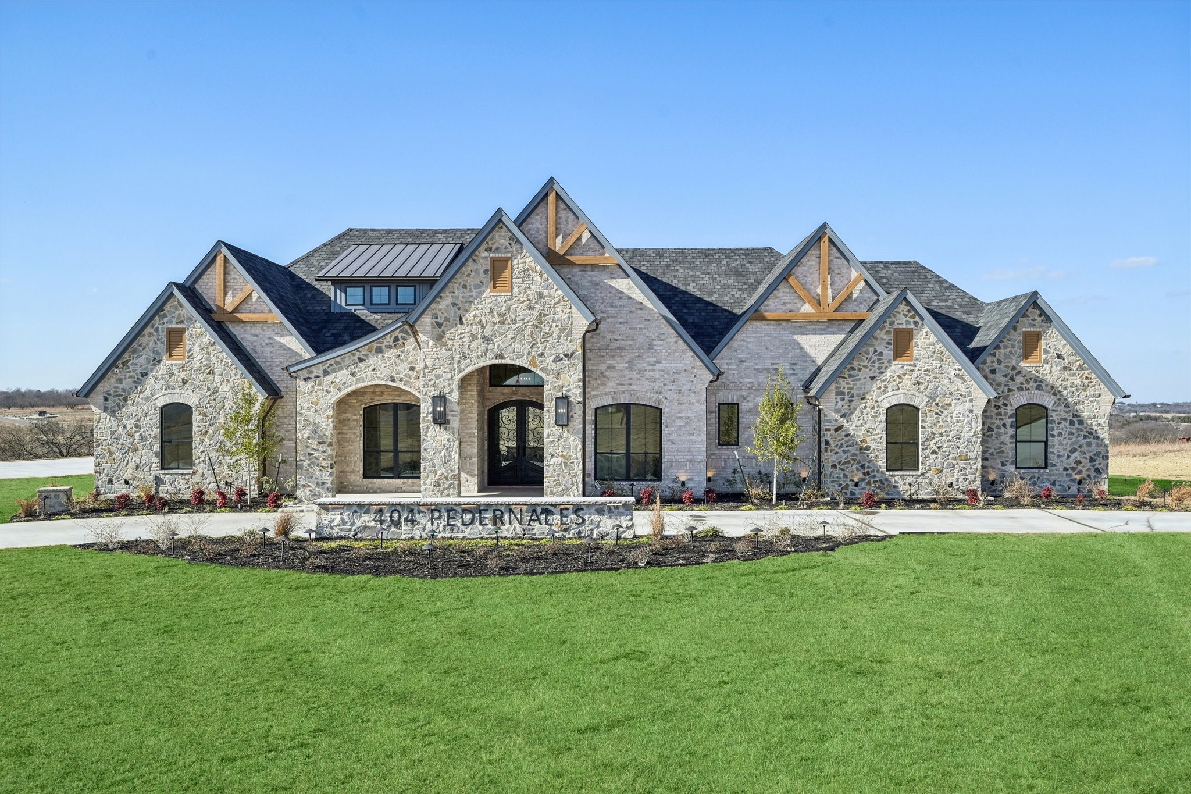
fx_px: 992
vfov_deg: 43.6
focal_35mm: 30
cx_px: 596
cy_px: 397
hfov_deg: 61.9
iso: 400
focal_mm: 30
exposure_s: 1/1250
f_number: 8
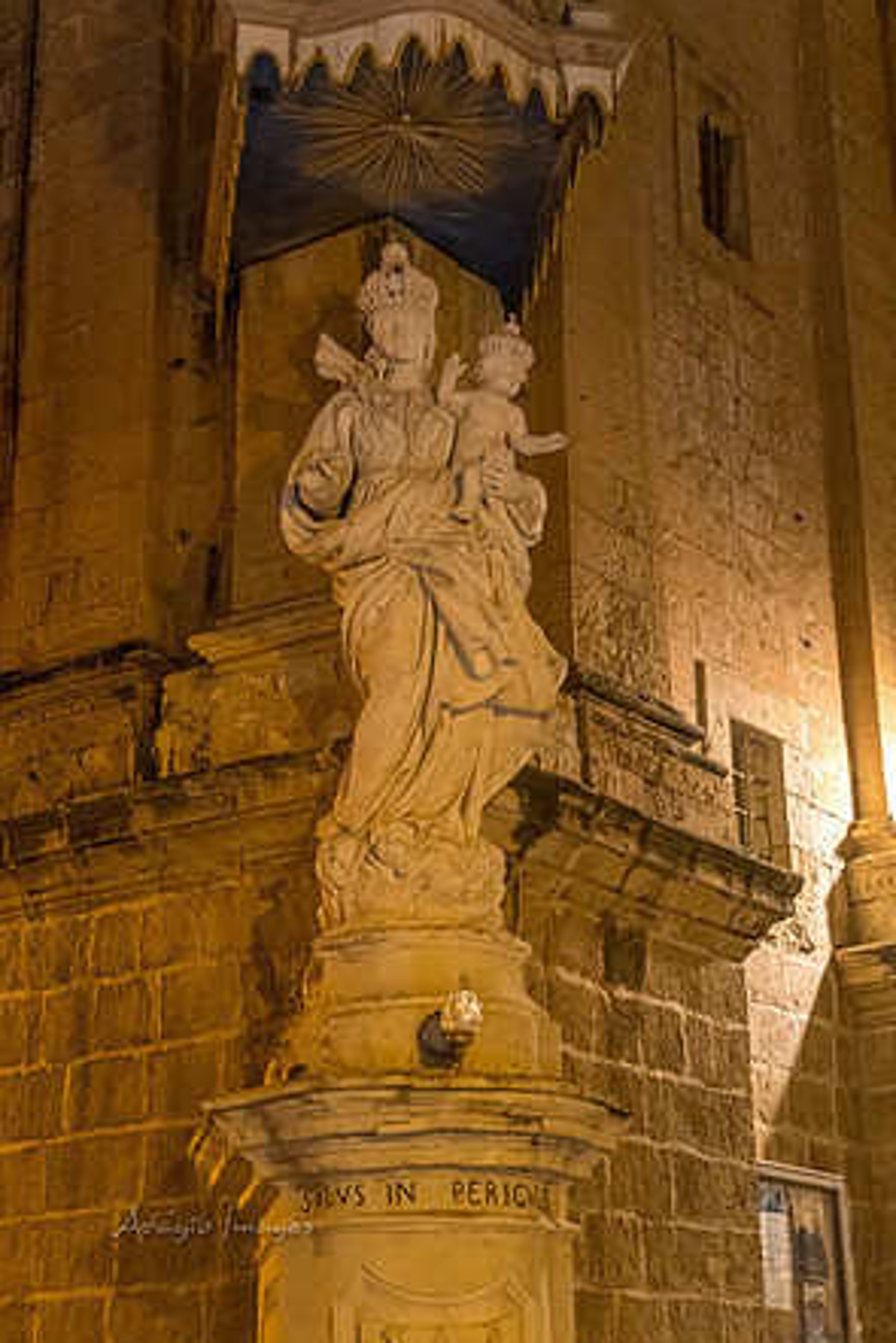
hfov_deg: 24.6
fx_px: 2052
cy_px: 678
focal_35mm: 55
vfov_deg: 36.2
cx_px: 453
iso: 6400
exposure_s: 1/3
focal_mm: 36
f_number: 4.5
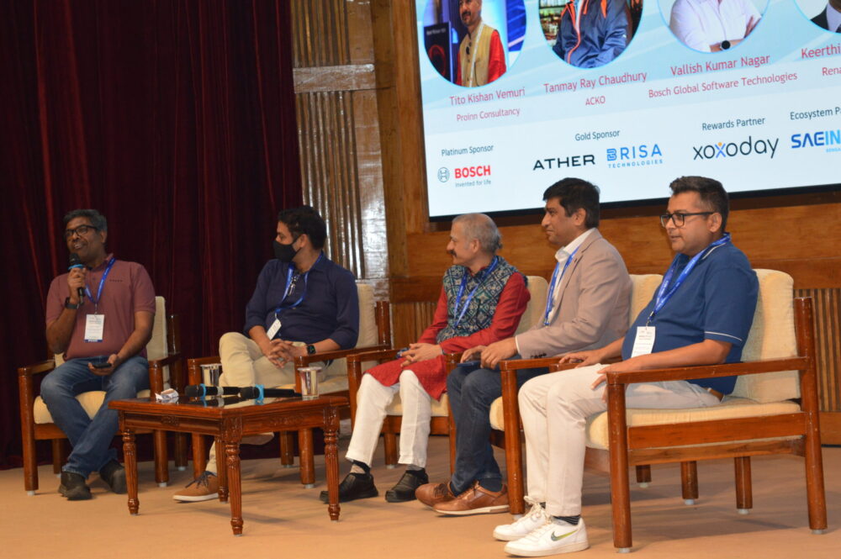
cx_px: 420
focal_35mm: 82
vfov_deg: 16.5
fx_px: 1926
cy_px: 280
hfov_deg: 24.6
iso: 1000
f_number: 5.6
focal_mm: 55
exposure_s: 1/60
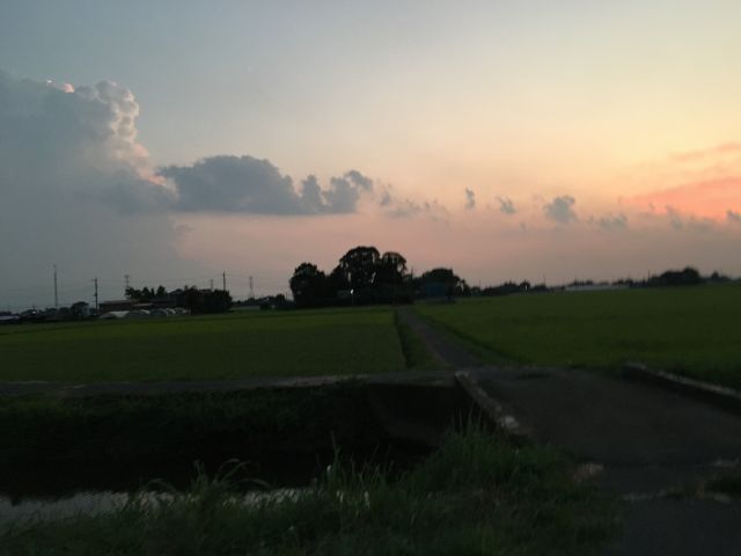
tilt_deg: +3.8
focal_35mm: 29
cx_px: 370
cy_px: 278
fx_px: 621
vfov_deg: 48.2
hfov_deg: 61.7
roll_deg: +0.3
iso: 125
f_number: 2.2
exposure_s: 1/30
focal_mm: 4.15
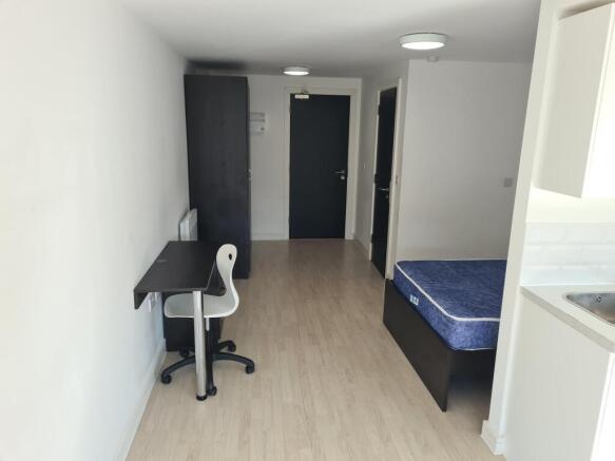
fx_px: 462
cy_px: 230
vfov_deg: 53.0
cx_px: 308
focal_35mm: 26
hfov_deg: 67.3
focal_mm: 5.4
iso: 50
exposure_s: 1/164
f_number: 1.8
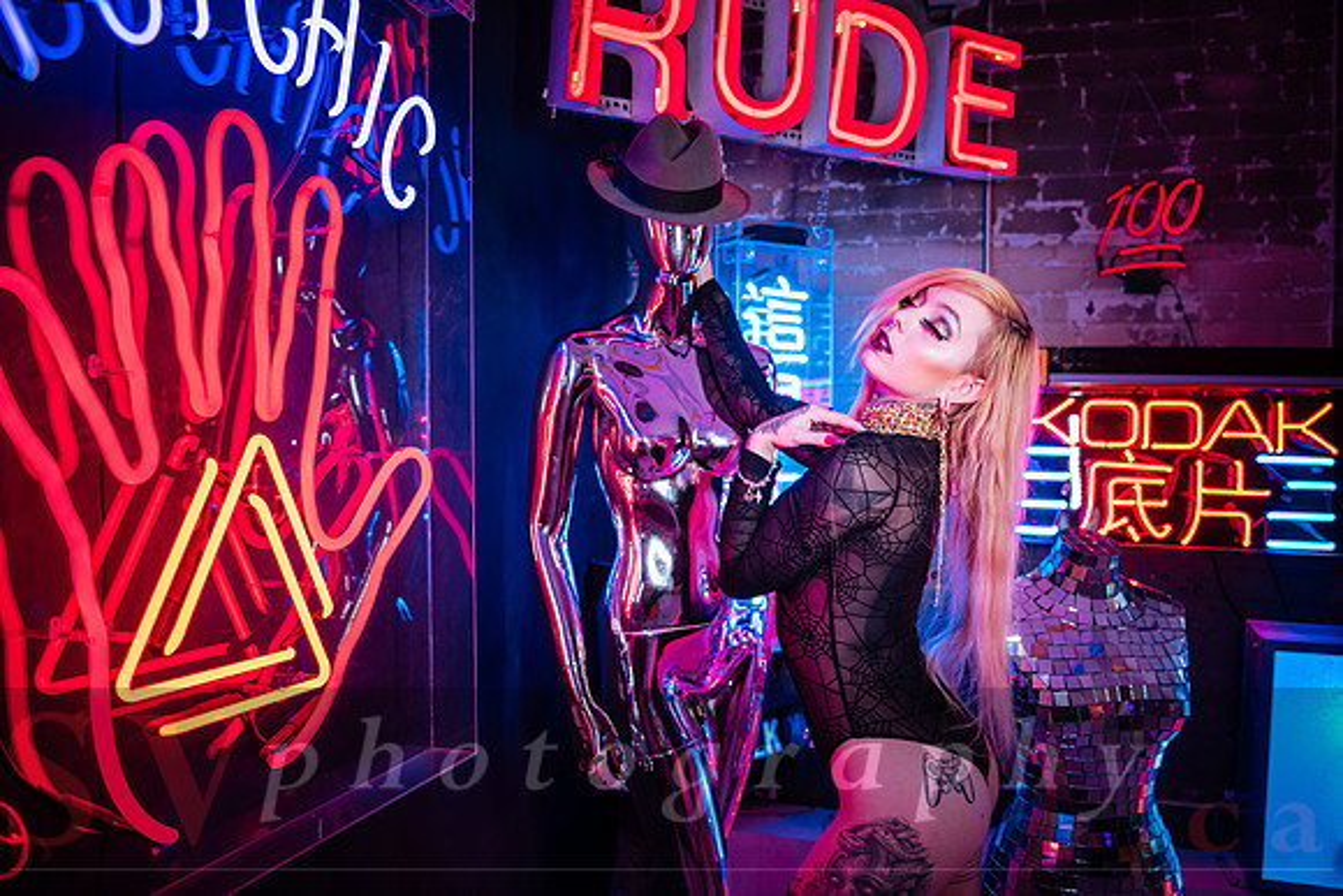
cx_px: 685
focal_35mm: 29
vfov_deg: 45.6
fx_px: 1066
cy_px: 448
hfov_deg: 64.4
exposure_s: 1/80
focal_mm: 28
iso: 400
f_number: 2.8
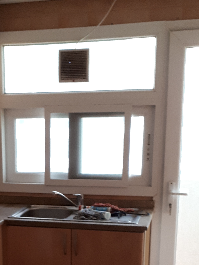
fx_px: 483
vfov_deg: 29.3
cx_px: 22
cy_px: 245
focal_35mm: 63
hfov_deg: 22.7
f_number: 1.9
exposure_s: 1/33
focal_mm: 3.6
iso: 200
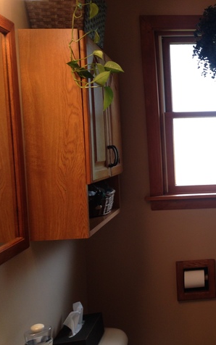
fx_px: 442
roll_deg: +1.7
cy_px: 173
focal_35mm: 47
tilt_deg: -5.3
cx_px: 228
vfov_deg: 42.6
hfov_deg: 25.7
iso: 64
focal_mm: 4.12
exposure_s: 1/20
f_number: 2.4
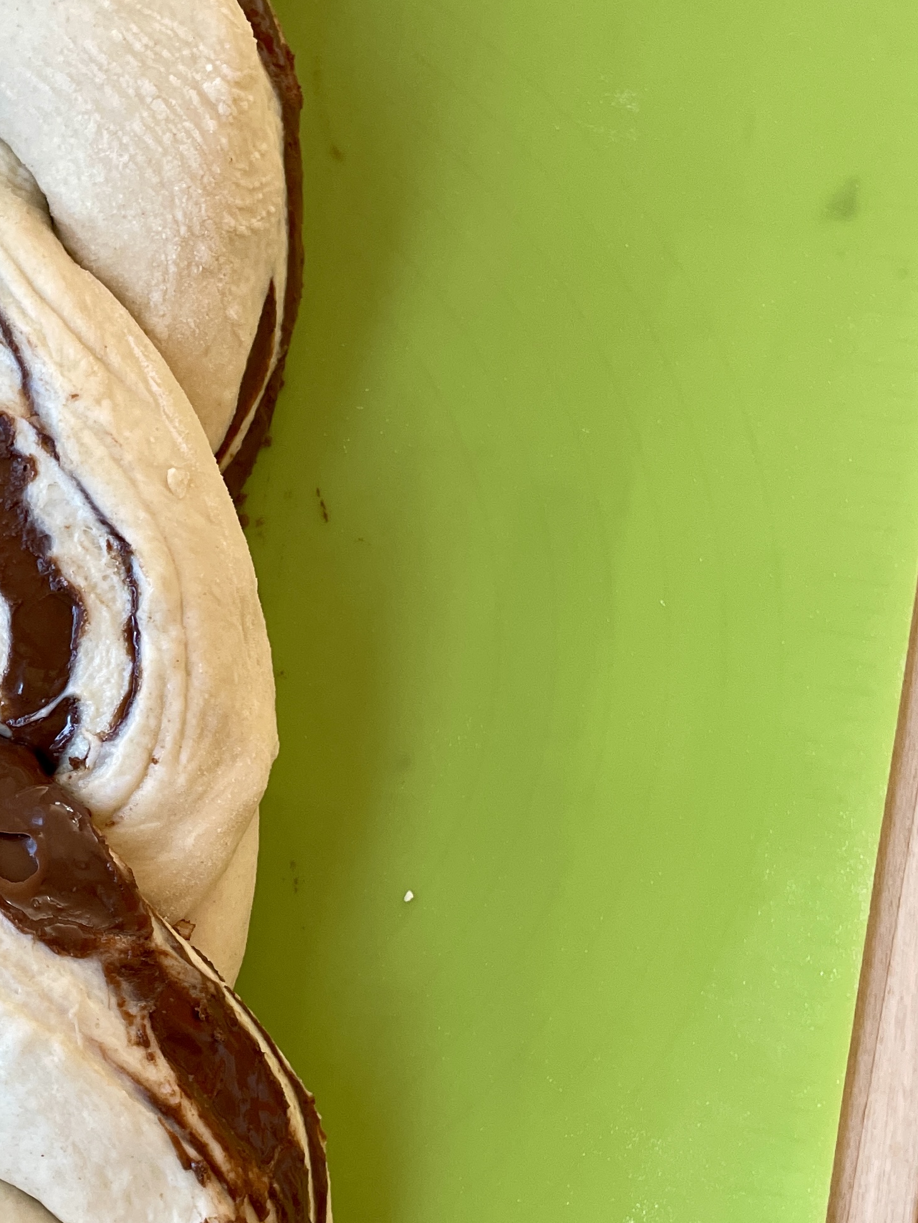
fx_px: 1909
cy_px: 713
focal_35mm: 54
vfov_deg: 35.5
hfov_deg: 25.6
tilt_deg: -84.6
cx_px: -7
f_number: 1.6
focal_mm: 4.2
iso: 125
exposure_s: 1/121
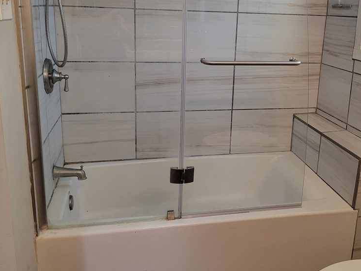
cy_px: 100
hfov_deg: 51.1
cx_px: 209
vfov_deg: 39.4
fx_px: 375
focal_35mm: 36
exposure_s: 1/120
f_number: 1.8
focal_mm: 5.4
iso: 320
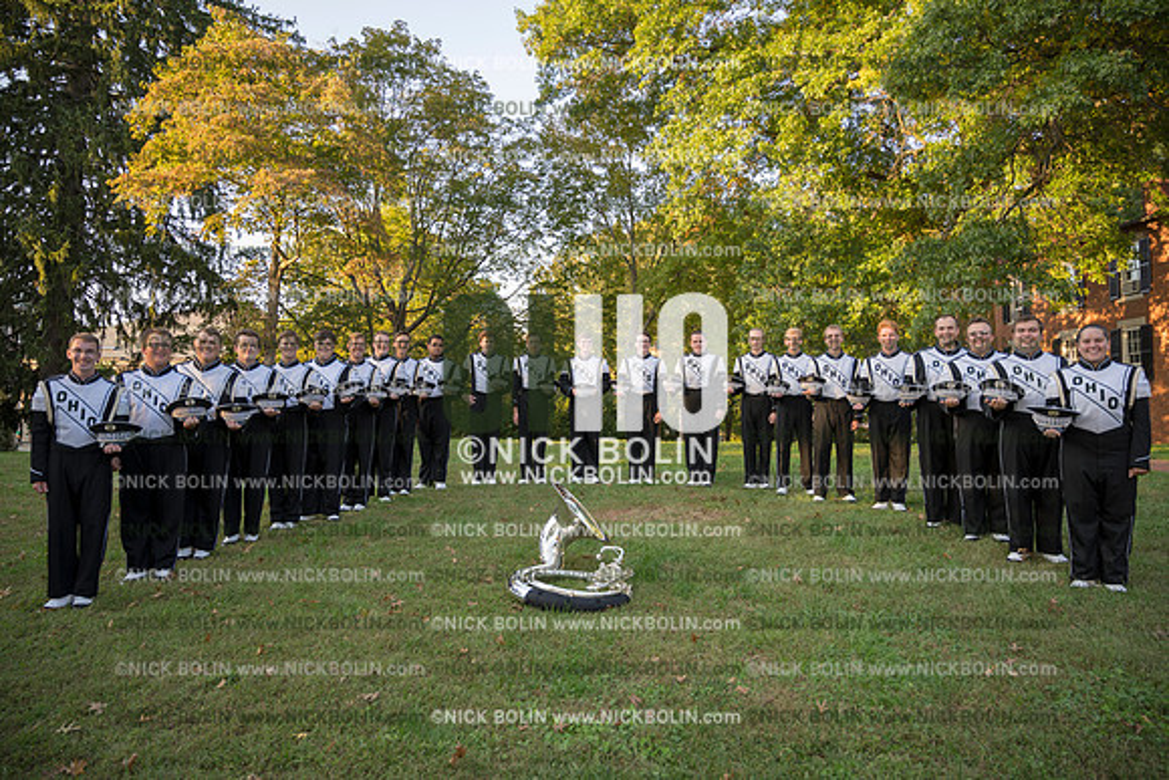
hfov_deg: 71.5
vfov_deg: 51.3
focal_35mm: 25
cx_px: 584
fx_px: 812
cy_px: 390
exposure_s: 1/125
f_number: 4
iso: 125
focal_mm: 25
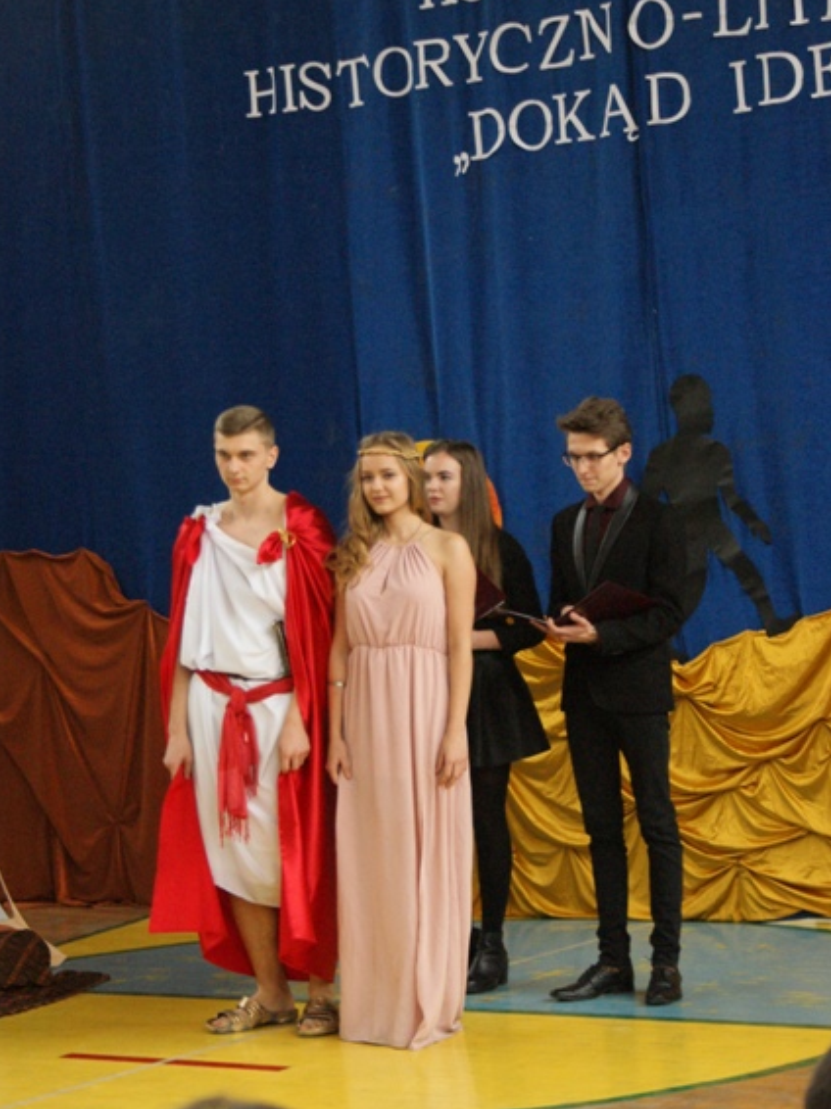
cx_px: 416
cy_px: 576
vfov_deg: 20.0
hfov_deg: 15.1
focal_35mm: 98
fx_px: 3139
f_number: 5.6
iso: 1600
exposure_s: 1/30
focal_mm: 60
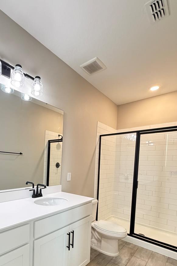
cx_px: 54
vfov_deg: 81.7
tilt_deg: -3.1
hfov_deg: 59.9
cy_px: 173
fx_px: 148
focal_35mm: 20
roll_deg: -1.1
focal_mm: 2.22
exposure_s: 1/60
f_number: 2.2
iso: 640
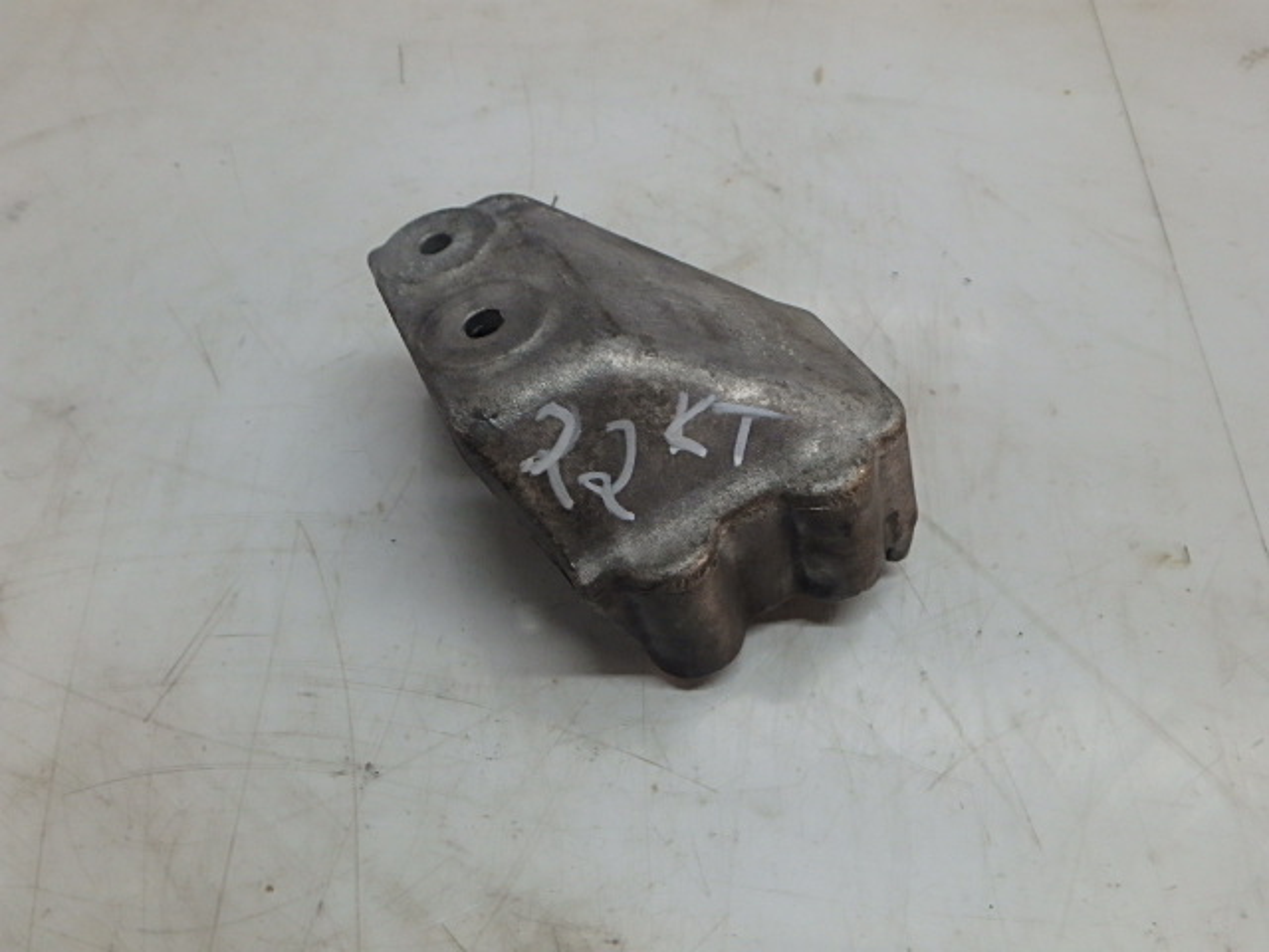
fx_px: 1136
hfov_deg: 58.4
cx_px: 634
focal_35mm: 31
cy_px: 476
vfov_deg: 45.4
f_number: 4.7
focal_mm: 5.6
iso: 250
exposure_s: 1/40
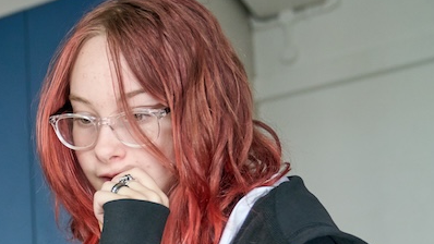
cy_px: 340
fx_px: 909
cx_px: -71
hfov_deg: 24.6
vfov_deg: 14.5
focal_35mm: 79
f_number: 2.8
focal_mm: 30
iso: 1000
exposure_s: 1/250
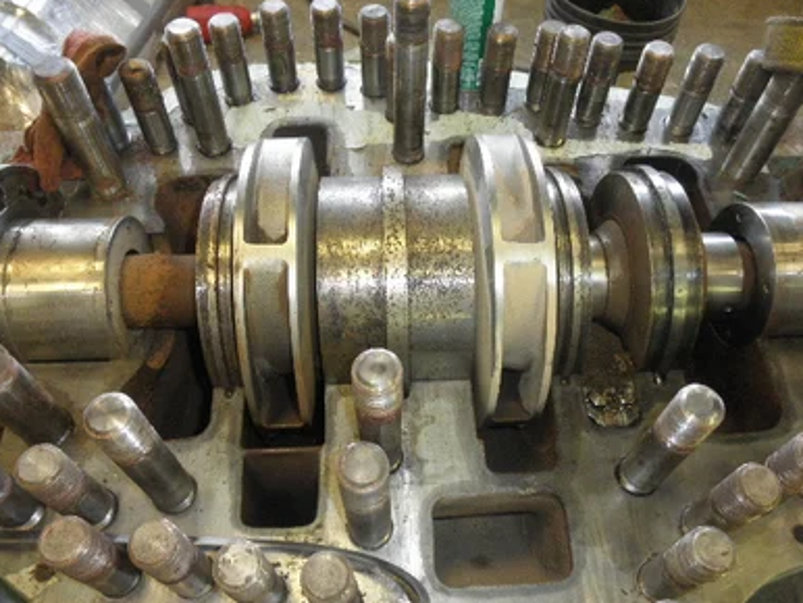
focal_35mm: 29
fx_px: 673
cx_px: 412
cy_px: 306
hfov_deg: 61.6
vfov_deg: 48.3
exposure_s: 1/30
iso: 200
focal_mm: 5
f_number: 3
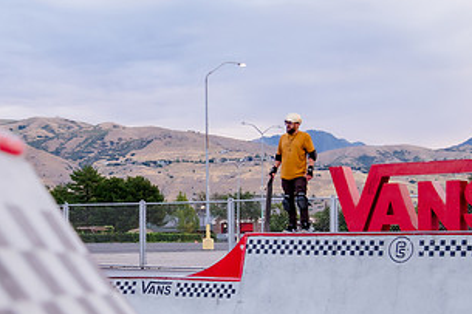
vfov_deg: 17.9
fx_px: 996
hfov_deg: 26.5
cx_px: 162
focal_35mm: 76
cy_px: 201
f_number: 4
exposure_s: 1/400
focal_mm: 40
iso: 2500
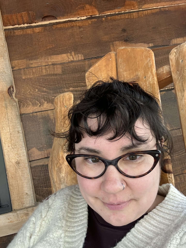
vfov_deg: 60.0
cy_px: 124
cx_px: 93
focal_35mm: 30
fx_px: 215
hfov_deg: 46.8
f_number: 1.9
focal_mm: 2.69
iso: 64
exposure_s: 1/121
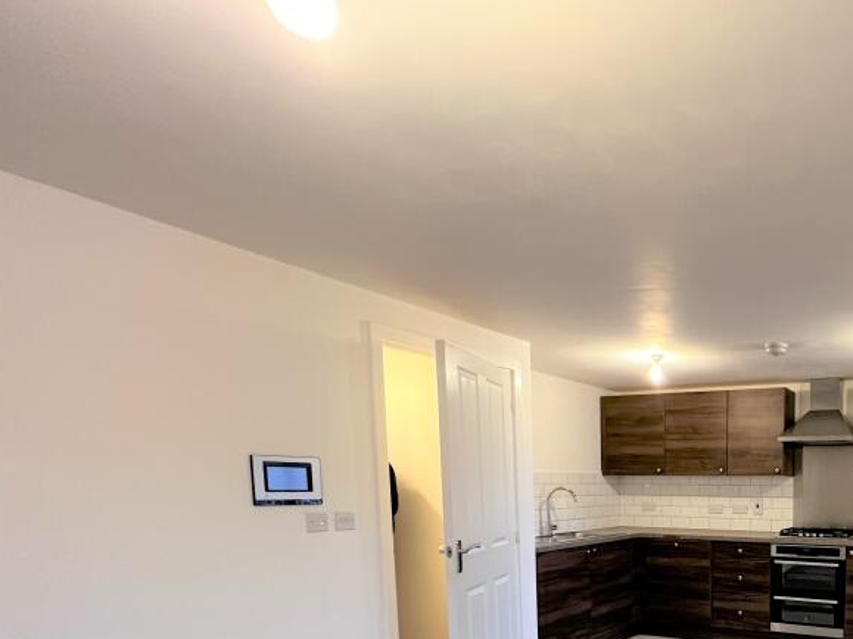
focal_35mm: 23
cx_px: 745
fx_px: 567
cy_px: 549
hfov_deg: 63.5
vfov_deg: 53.1
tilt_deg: -5.9
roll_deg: -0.3
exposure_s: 1/50
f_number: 1.8
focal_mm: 1.57
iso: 320
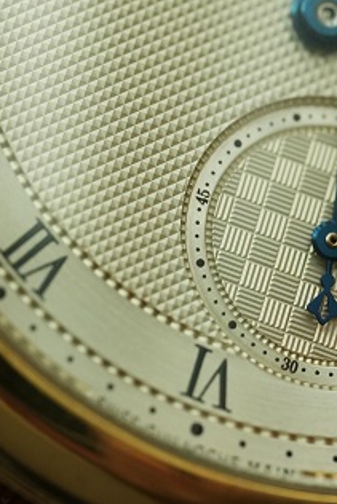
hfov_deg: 5.9
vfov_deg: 8.8
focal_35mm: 233
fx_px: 3268
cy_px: 57
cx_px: 113
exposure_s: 1/250
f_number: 5.6
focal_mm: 105
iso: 2000
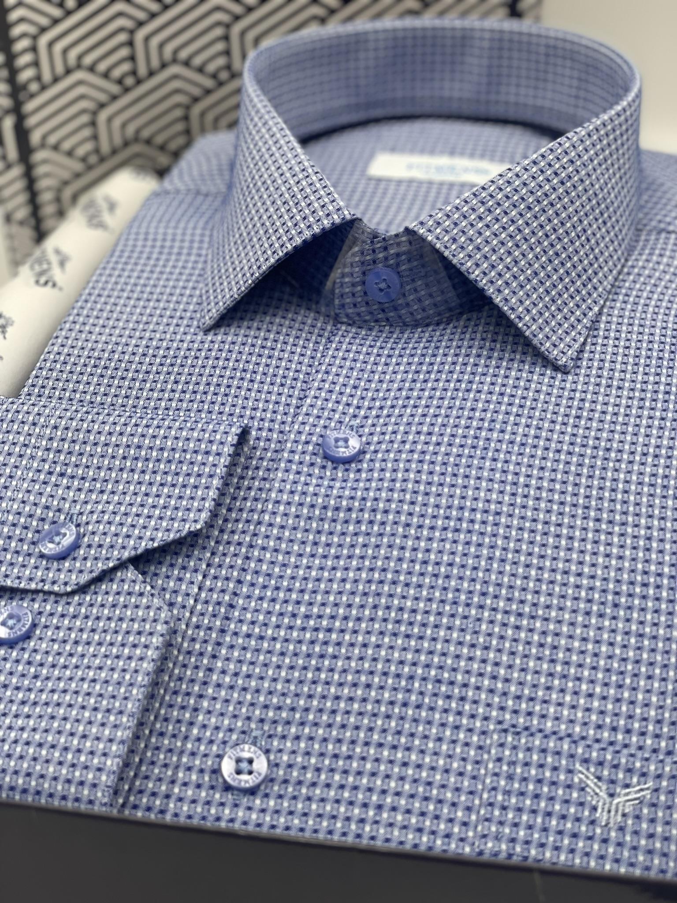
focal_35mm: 52
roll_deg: +3.0
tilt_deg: -31.8
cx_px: 338
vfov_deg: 36.8
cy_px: 452
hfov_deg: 28.0
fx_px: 1356
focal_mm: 6
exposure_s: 1/122
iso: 40
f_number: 2
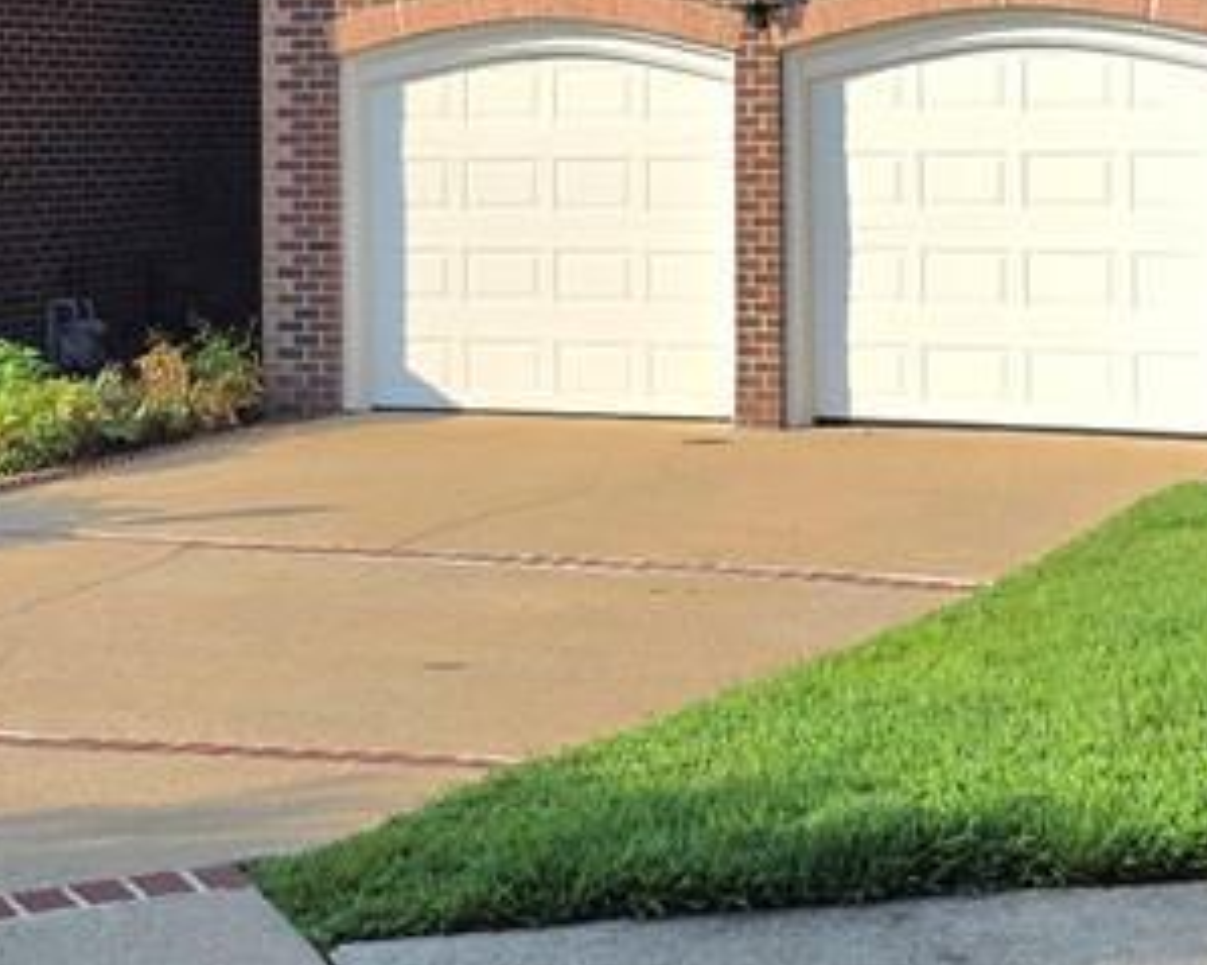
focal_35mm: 77
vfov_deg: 19.4
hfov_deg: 24.7
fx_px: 2750
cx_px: 682
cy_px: 32
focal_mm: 6.3
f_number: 1.7
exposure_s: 1/10000
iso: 80
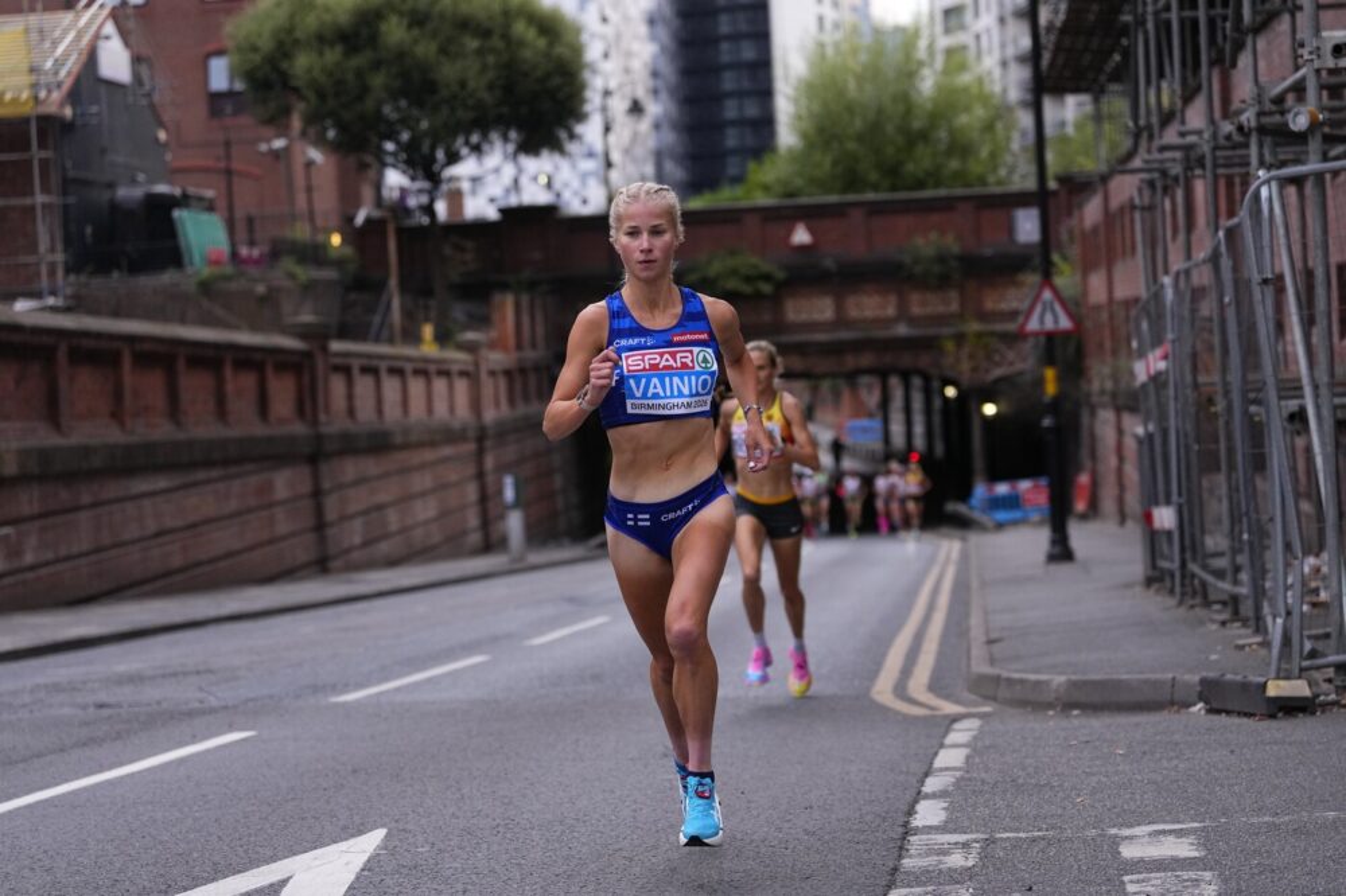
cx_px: 673
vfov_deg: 17.9
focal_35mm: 76
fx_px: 2840
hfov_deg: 26.7
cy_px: 448
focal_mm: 76
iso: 2000
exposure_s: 1/2000
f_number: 3.2
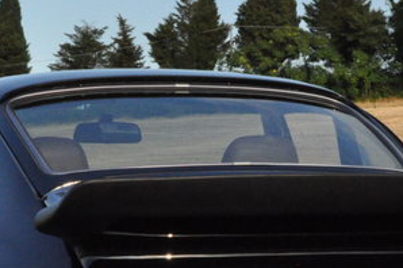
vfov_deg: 10.0
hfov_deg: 15.2
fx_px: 1513
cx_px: 257
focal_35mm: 135
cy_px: 261
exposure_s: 1/1250
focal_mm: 35
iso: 3200
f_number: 18
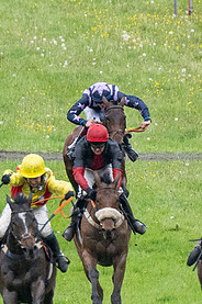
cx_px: 67
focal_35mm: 1917
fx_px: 16174
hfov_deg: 0.7
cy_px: 289
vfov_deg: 1.1
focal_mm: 280
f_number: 4
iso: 1000
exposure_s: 1/1250
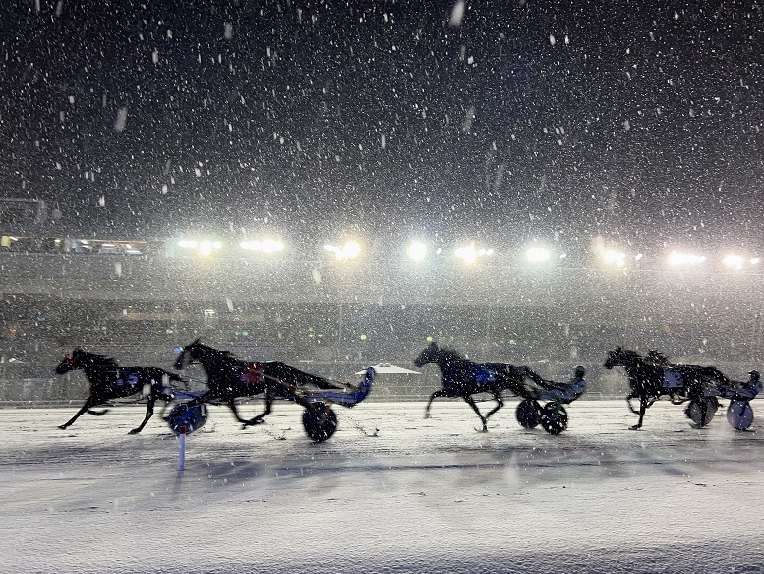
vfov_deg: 51.4
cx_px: 396
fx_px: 596
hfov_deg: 65.3
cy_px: 291
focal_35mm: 27
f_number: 1.5
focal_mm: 5.7
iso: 100
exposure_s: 1/120
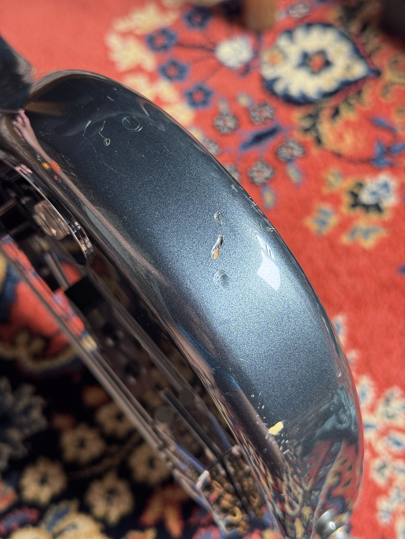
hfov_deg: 30.3
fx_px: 749
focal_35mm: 48
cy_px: 270
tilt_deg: -57.1
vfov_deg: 39.7
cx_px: 202
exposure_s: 1/60
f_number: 1.78
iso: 160
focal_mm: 6.76
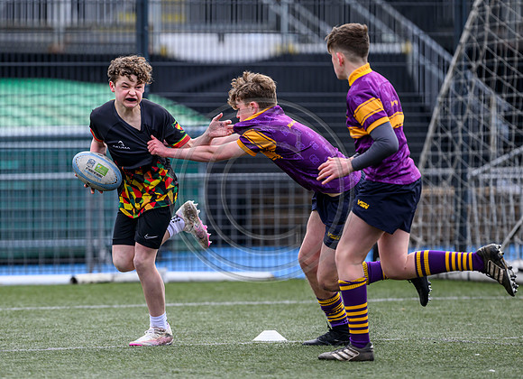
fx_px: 7870
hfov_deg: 3.8
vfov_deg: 2.8
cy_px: 212
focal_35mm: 527
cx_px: 181
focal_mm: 400
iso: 500
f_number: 3.5
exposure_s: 1/1600
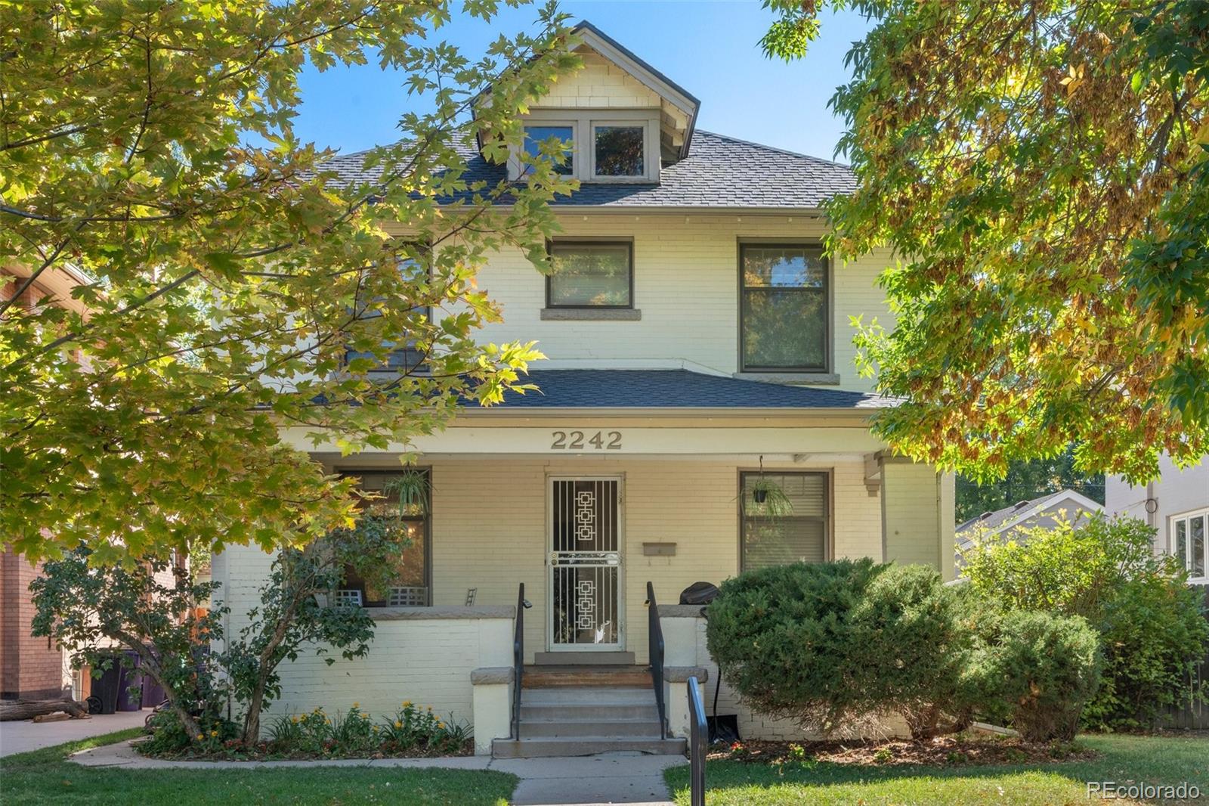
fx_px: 1175
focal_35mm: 35
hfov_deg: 54.4
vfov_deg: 37.8
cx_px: 604
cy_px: 403
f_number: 11
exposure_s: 1/30
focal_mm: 35
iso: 640
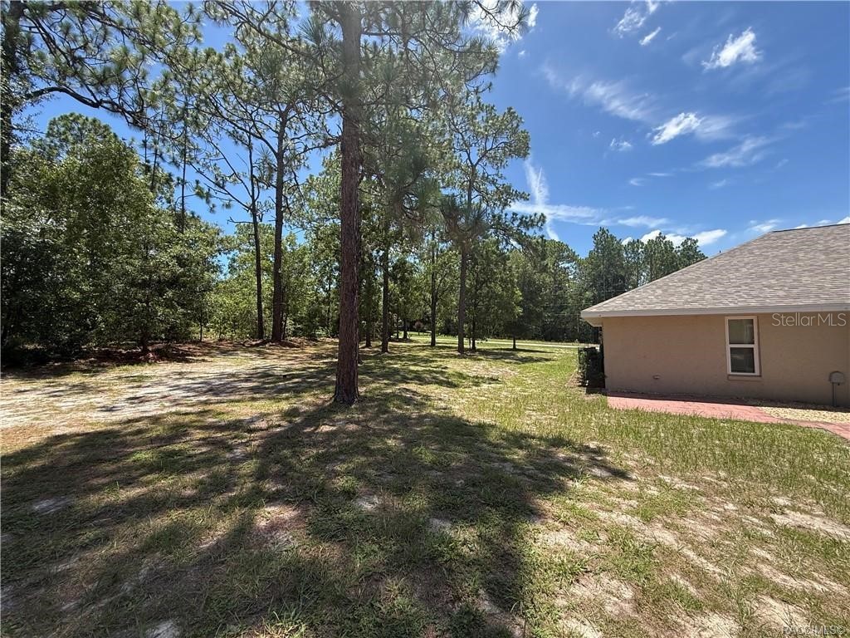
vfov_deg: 85.7
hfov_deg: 102.1
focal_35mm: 14
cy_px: 319
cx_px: 425
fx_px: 344
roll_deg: +0.4
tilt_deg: +2.5
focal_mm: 2.22
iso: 64
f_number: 2.2
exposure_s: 1/876
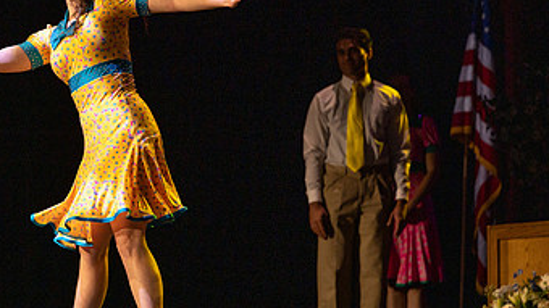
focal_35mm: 202
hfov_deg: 10.6
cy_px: 132
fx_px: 2940
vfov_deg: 6.0
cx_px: 34
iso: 640
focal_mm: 93
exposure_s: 1/640
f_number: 2.8
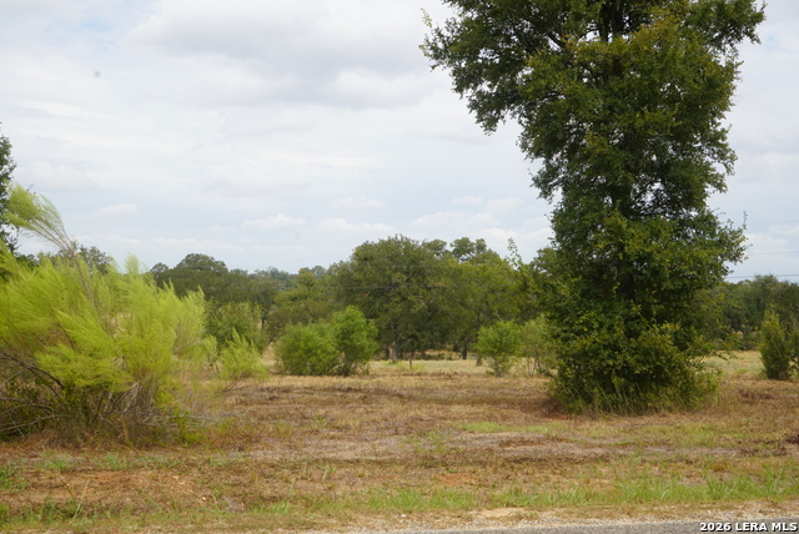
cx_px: 400
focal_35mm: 49
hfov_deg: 40.3
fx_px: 1088
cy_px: 267
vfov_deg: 27.6
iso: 100
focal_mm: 49
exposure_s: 1/125
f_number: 10
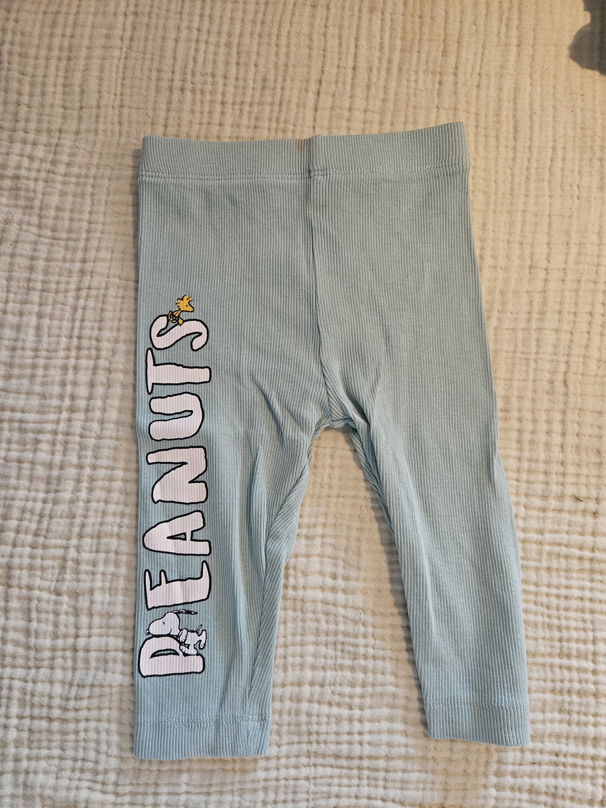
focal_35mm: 23
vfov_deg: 73.9
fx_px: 537
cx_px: 303
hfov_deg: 58.9
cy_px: 404
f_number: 1.8
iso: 640
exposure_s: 1/100
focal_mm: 5.4
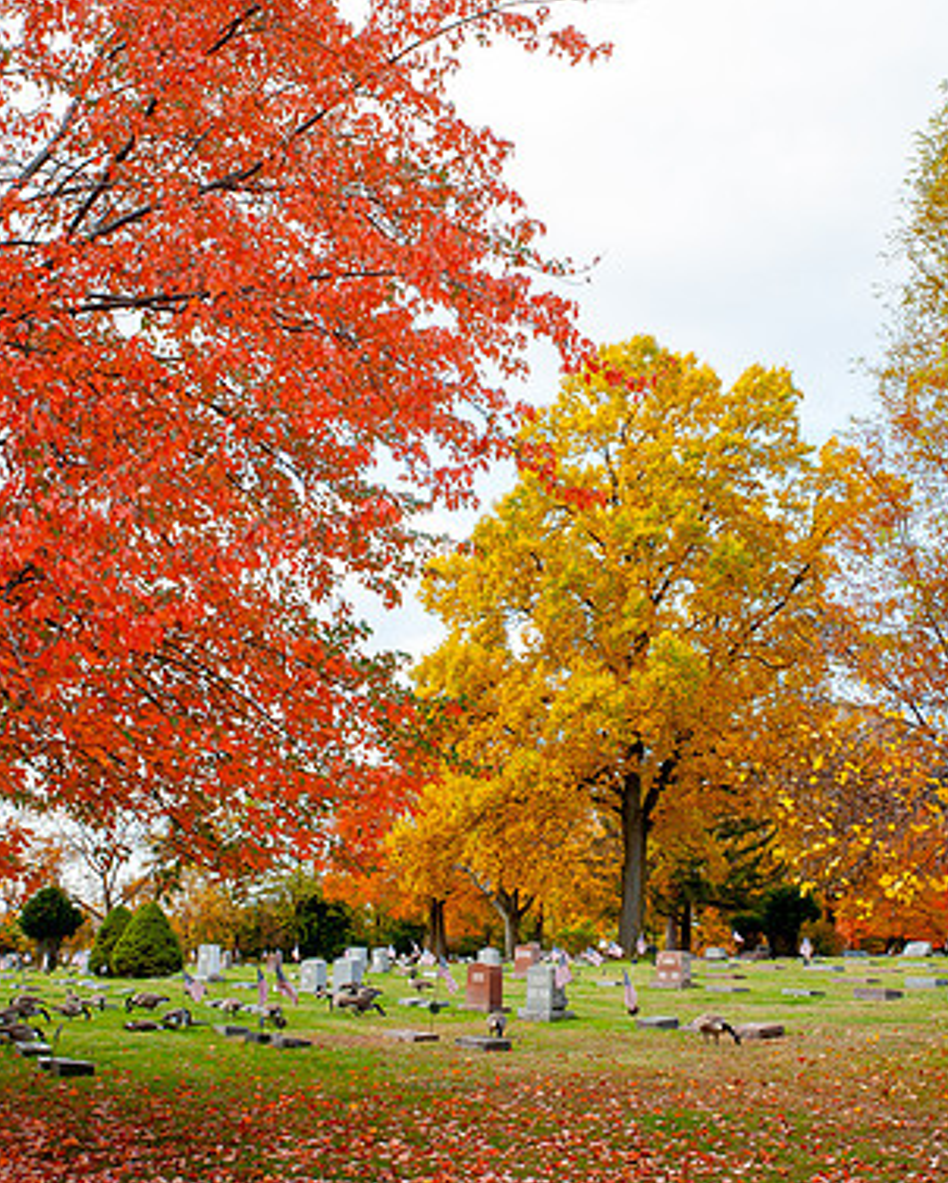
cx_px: 606
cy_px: 602
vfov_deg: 38.0
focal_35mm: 49
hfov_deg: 30.7
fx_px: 1717
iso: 400
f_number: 10
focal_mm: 34
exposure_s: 1/160
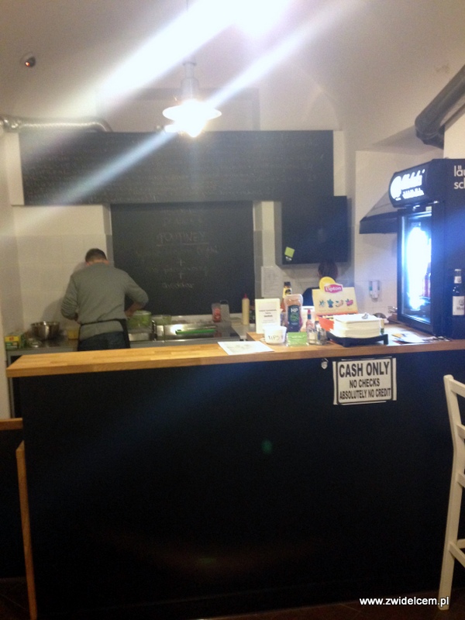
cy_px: 310
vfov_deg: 55.4
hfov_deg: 42.9
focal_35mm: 33
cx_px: 232
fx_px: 591
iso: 400
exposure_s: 1/15
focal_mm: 4.12
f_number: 2.4
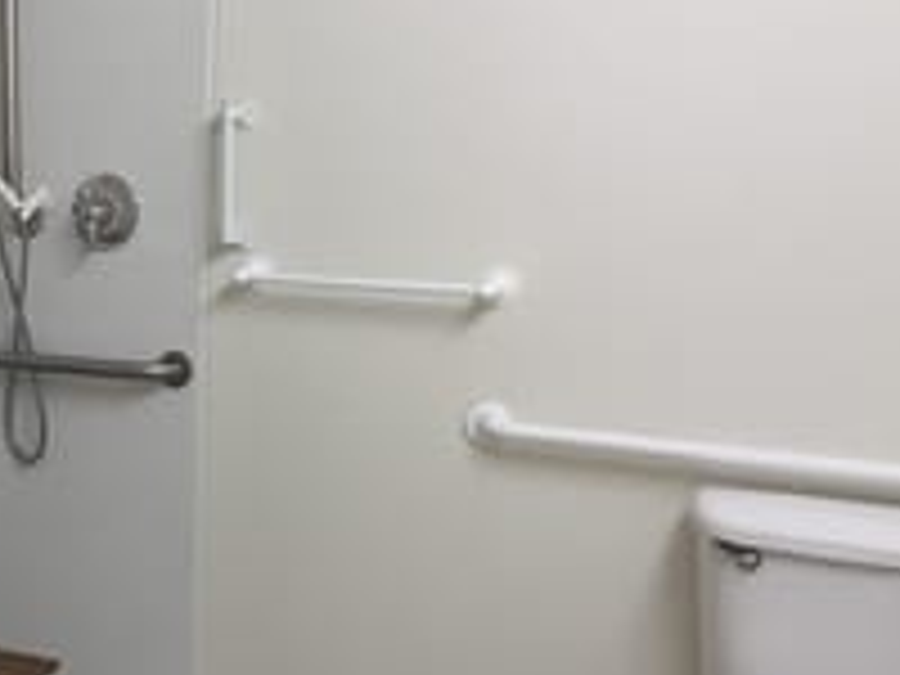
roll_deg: -0.4
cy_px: 486
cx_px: 36
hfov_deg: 31.2
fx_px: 1508
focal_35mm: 58
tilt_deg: -15.1
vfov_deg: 25.0
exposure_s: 1/30
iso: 64
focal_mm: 4.15
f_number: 2.2
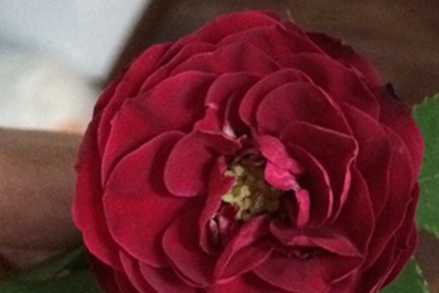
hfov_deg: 37.0
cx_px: 303
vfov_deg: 25.4
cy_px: 195
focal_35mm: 53
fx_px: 647
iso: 500
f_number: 2.2
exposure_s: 1/17
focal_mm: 4.15
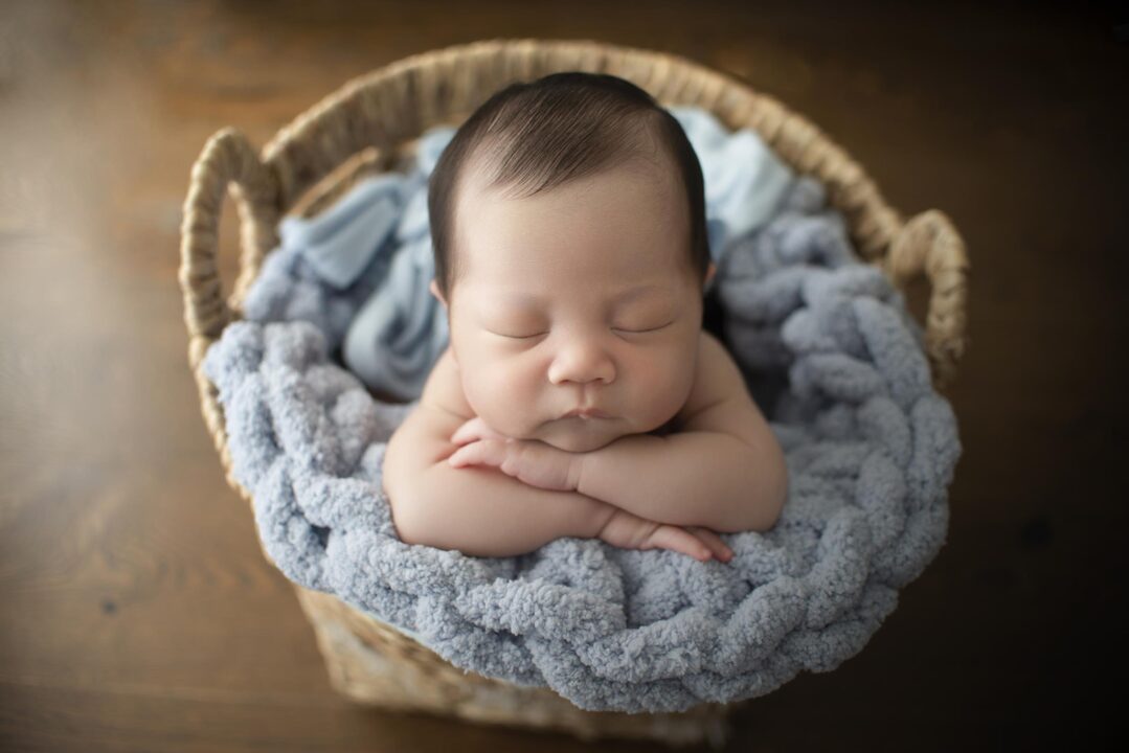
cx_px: 564
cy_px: 376
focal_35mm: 35
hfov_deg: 54.4
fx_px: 1098
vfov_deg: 37.9
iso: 320
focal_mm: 35
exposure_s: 1/200
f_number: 2.5
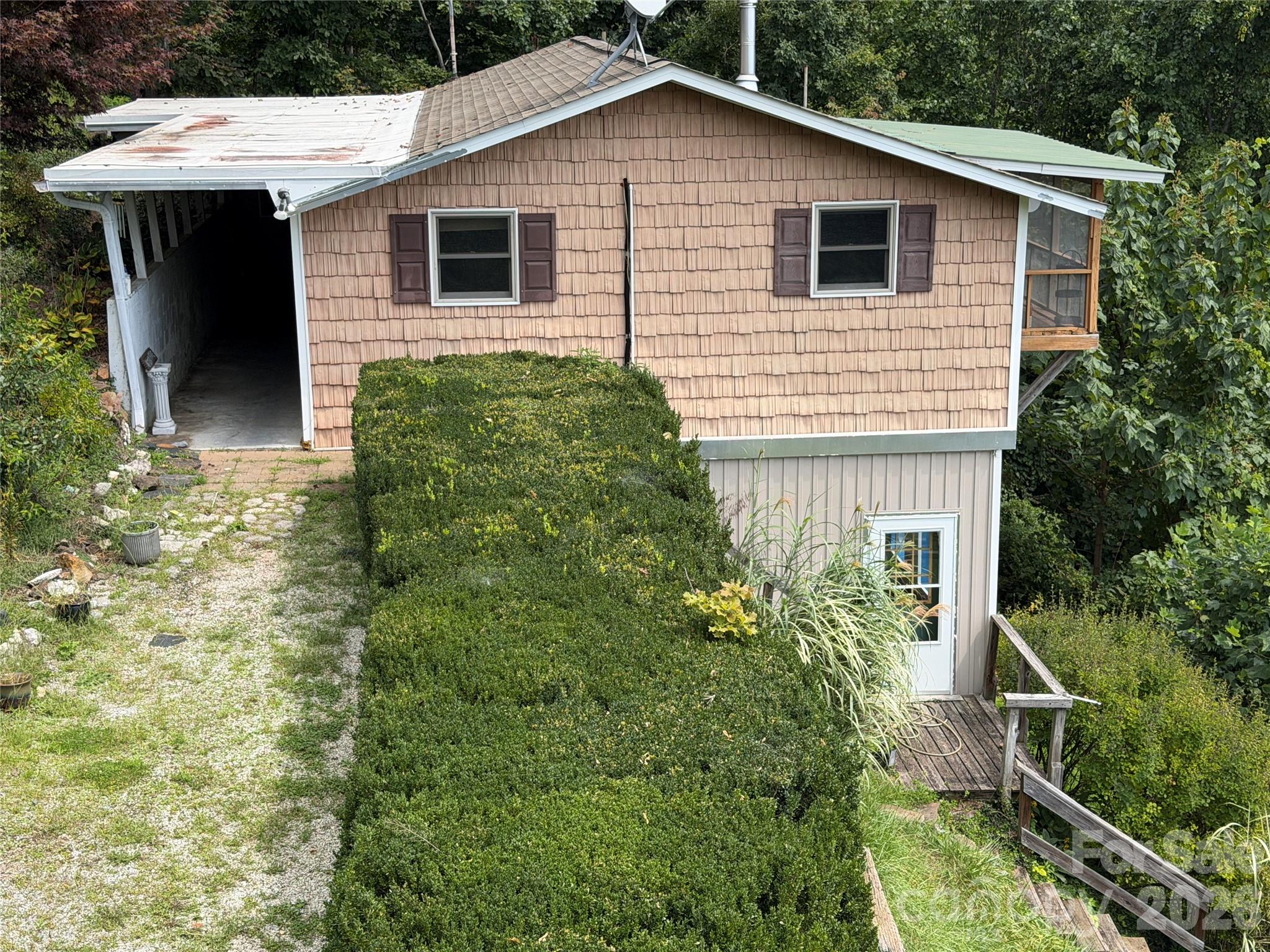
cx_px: 635
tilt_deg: -15.4
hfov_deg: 39.7
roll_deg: +0.7
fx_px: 1761
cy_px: 476
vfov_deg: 30.3
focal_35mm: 48
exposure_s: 1/2762
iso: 80
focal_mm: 6.76
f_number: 1.78
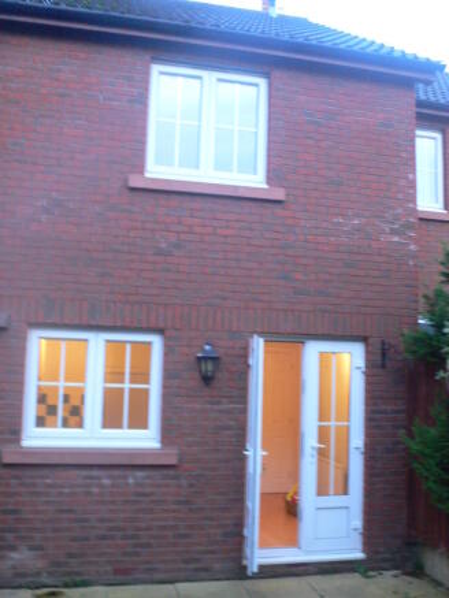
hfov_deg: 41.8
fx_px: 588
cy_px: 299
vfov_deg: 53.9
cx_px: 224
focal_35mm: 34
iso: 200
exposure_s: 1/8
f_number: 2.8
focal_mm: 6.3
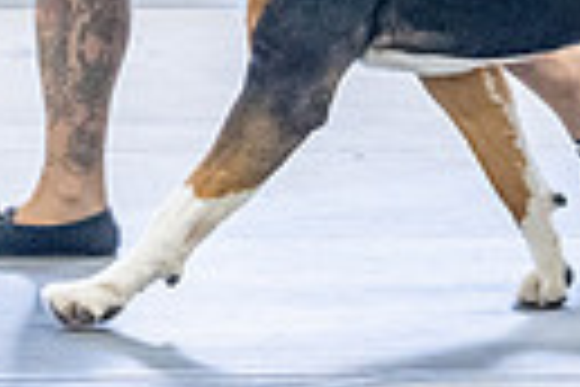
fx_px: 5510
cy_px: -358
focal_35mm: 342
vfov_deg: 4.0
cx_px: 481
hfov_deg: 6.0
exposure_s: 1/320
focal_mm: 76
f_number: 3.5
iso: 6400
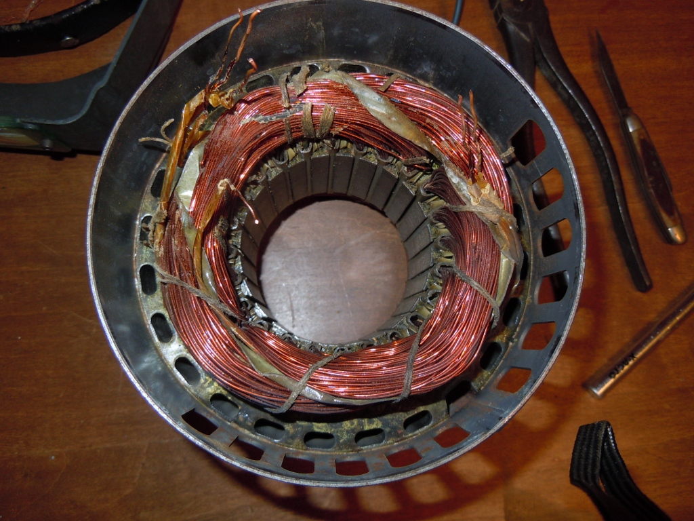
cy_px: 260
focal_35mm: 30
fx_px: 601
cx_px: 347
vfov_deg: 46.8
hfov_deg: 60.0
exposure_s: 1/30
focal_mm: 5.4
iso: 125
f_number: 3.5
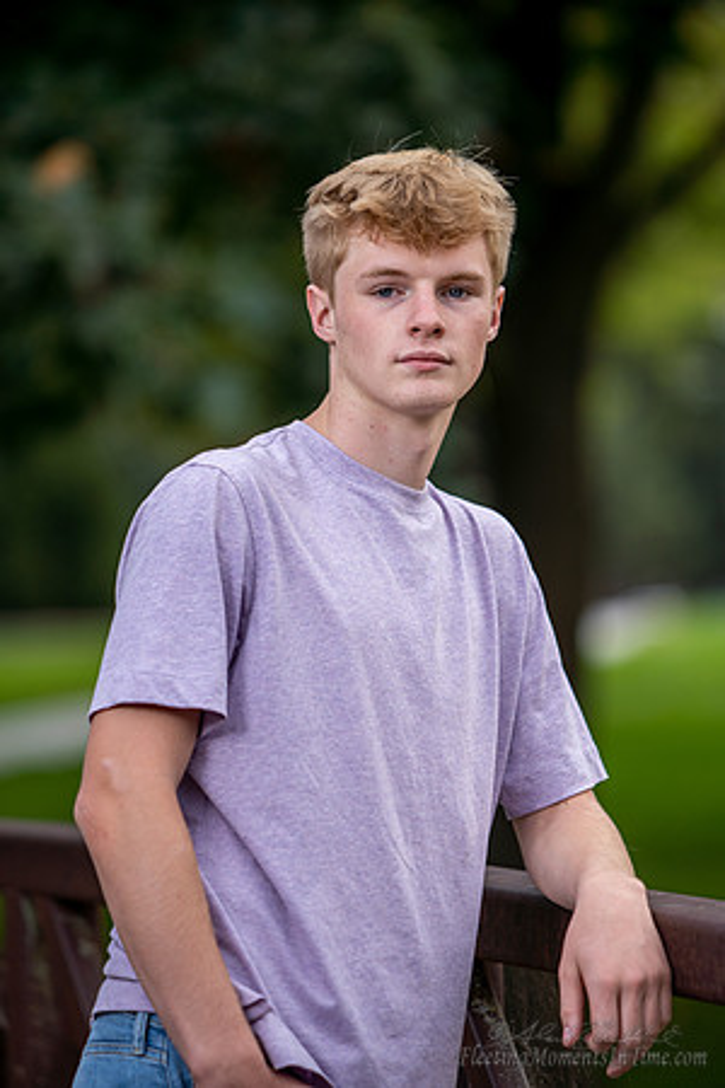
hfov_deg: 6.9
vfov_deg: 10.3
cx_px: 362
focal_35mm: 200
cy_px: 544
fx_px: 6041
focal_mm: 200
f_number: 3.2
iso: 100
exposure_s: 1/250
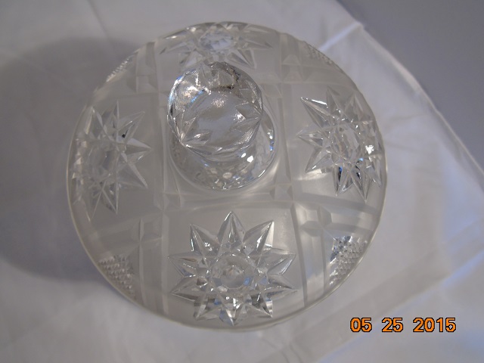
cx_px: 242
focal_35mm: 29
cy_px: 182
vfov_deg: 48.2
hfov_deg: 61.7
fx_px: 405
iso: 160
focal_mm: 5.2
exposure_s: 1/30
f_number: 3.6
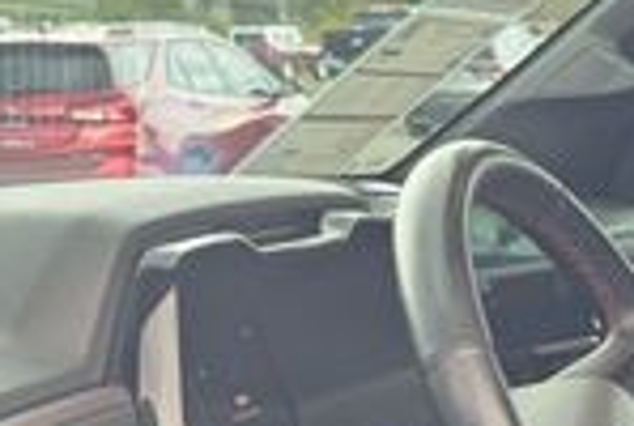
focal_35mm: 107
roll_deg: +0.0
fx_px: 1888
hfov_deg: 16.6
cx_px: 1051
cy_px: 694
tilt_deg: -20.9
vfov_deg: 12.1
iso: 100
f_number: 1.78
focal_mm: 6.76
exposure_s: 1/121
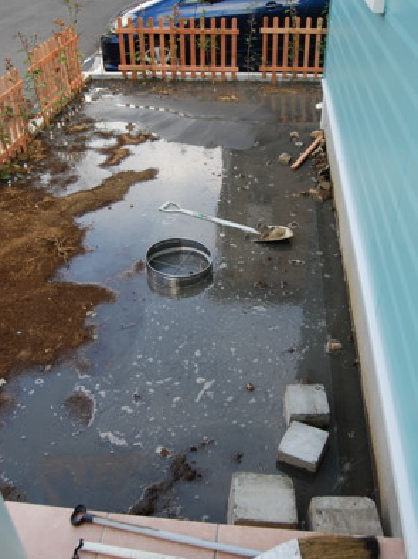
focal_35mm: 33
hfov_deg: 42.9
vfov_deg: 55.4
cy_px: 281
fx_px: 532
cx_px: 206
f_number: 5
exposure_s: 1/100
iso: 200
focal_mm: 20
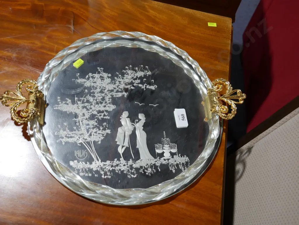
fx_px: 328
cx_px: 150
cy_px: 112
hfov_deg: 49.0
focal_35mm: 38
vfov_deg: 37.8
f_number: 4.1
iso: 250
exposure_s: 1/60
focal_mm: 19
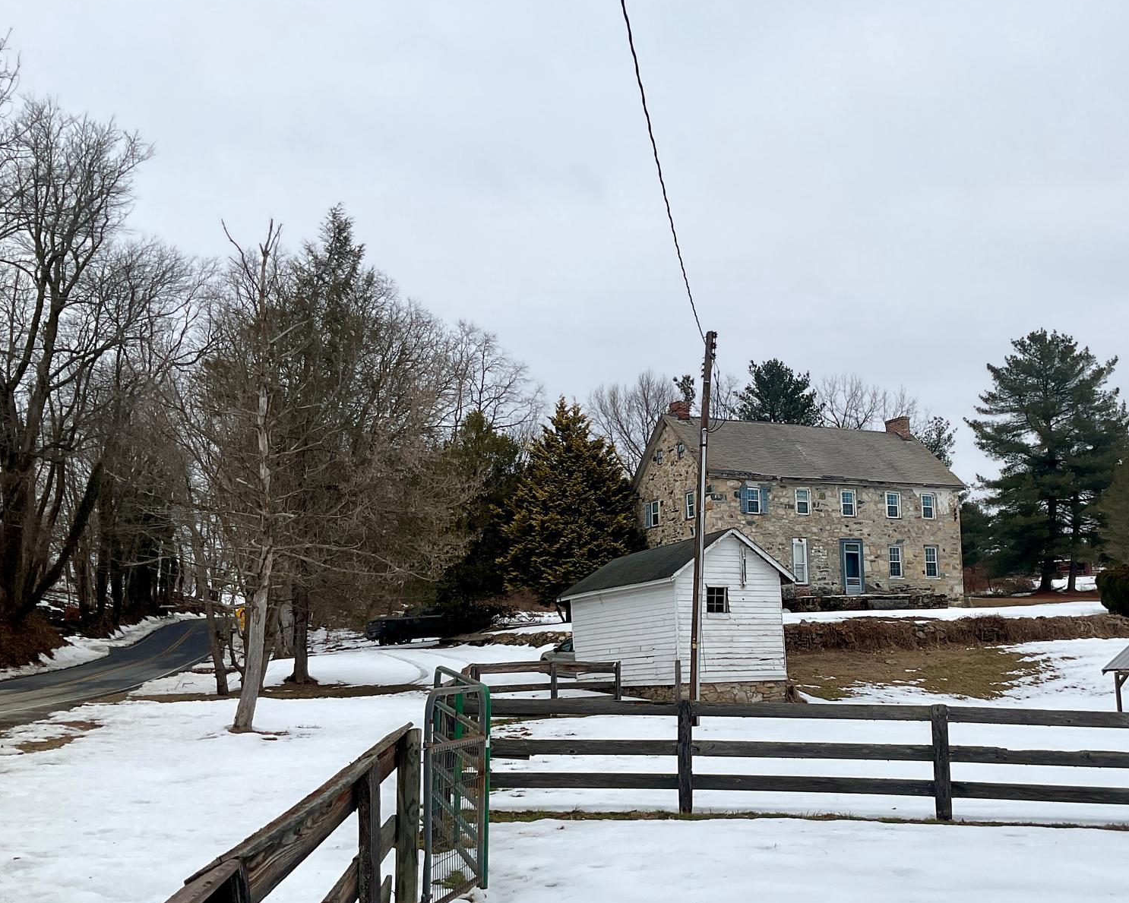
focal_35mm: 39
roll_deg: +0.9
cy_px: 548
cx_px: 739
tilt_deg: +5.4
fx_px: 1303
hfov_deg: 46.2
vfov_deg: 38.1
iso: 16
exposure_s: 1/3125
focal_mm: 3
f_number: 1.8
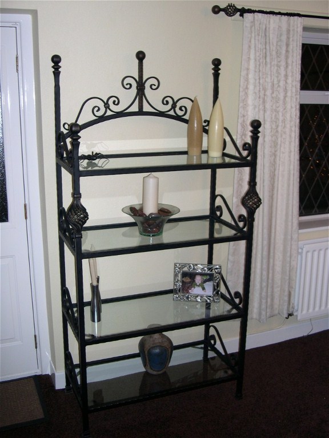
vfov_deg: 49.0
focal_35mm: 38
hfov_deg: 37.7
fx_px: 482
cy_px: 219
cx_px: 164
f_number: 2.8
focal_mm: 8
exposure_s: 1/60
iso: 100
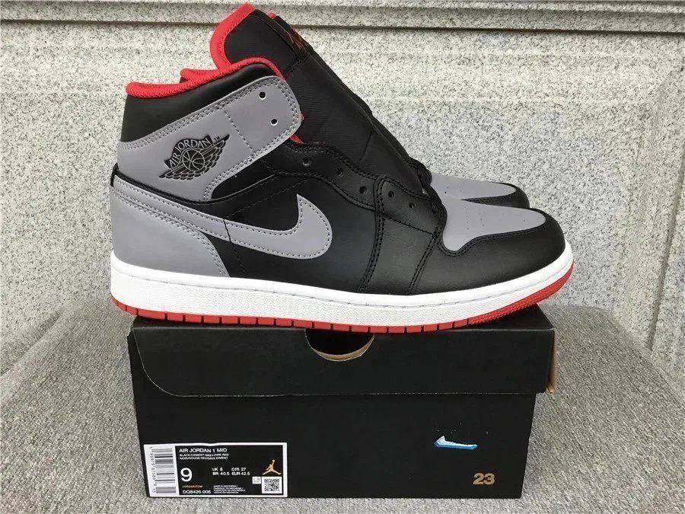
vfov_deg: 45.4
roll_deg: -0.7
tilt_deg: -17.8
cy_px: 257
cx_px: 342
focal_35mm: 31
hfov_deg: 58.4
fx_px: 613
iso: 40
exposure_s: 1/100
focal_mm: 3.3
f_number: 2.4
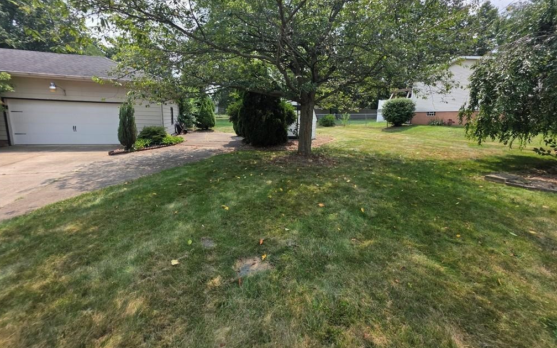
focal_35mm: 14
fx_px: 213
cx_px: 276
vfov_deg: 78.4
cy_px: 158
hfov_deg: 105.3
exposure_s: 1/1132
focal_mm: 2.2
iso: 40
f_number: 1.9
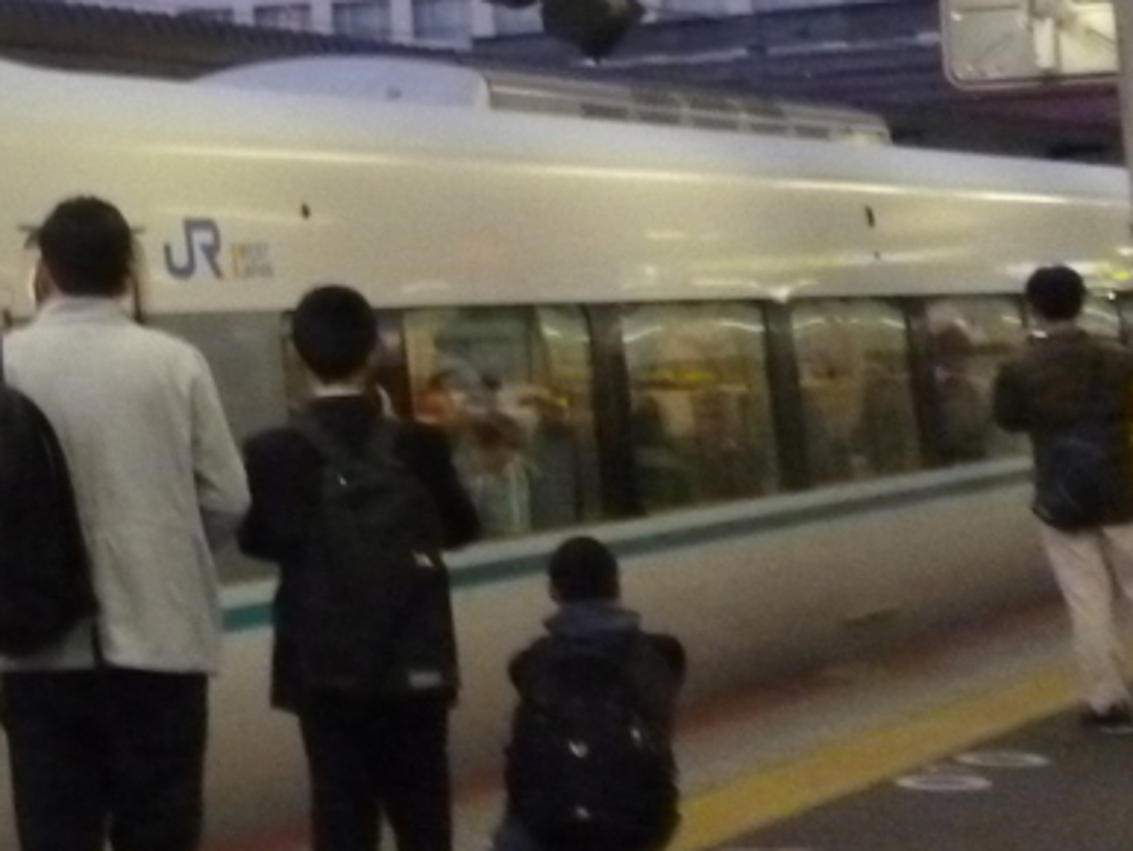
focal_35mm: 87
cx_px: -517
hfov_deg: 19.8
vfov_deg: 16.4
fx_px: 2849
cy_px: -103
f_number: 3.1
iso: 800
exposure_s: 1/80
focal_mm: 5
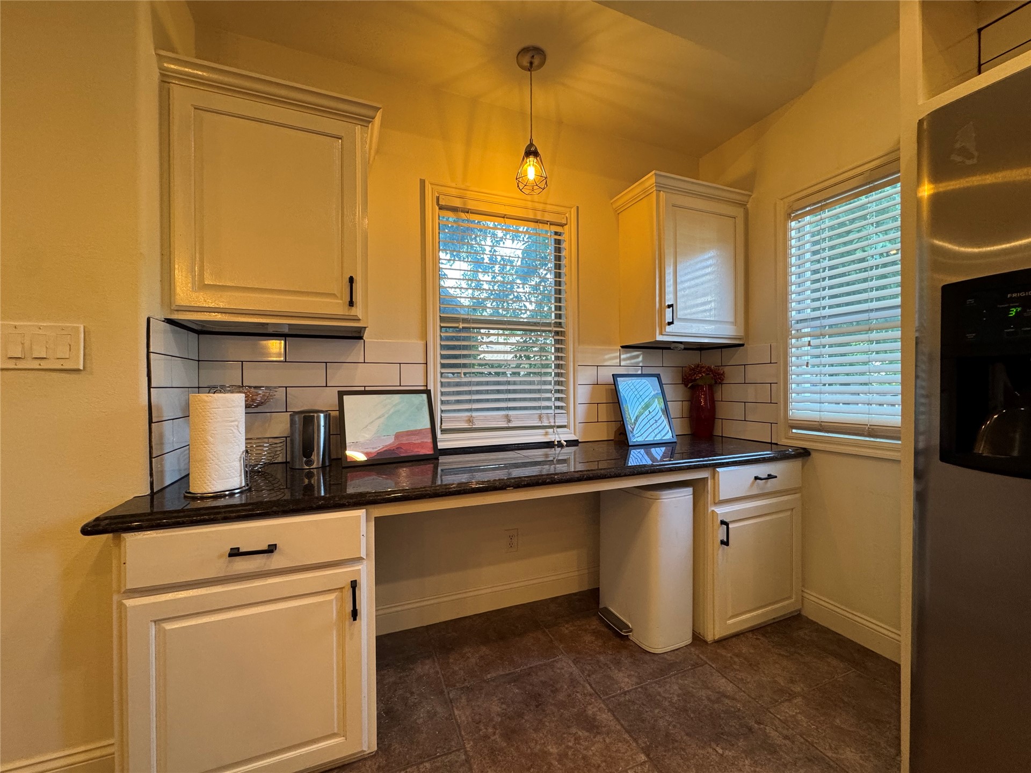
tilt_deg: -0.8
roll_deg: +0.8
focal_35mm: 14
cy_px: 386
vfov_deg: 85.7
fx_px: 417
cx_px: 516
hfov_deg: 102.1
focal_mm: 2.22
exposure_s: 1/120
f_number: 2.2
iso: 250
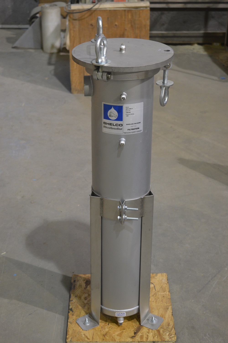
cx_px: 114
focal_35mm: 60
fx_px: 571
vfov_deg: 33.4
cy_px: 172
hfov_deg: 22.6
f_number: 5
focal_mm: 40
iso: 800
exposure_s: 1/15
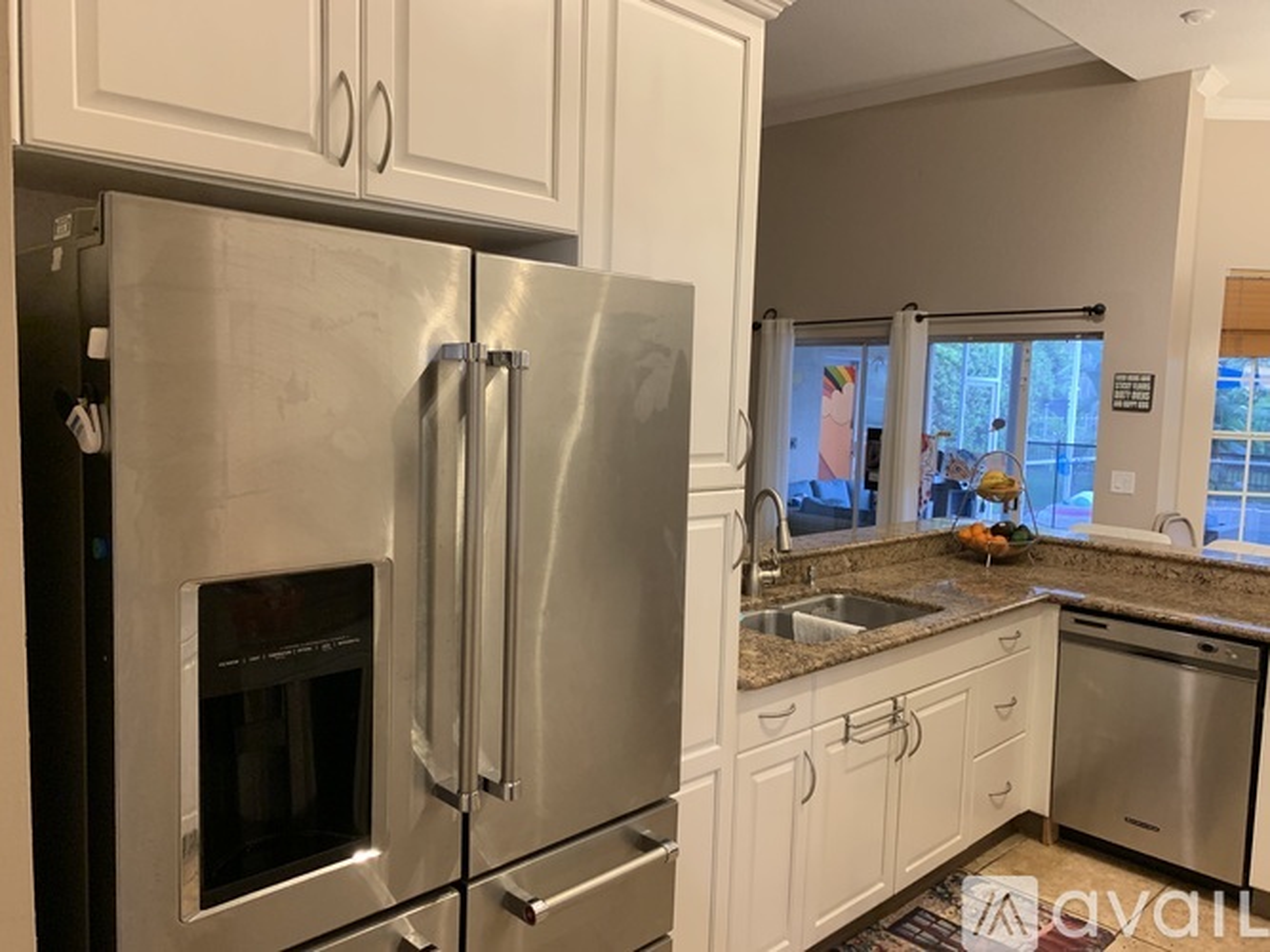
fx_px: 954
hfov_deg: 67.3
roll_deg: -1.8
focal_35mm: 26
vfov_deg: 53.0
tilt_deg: -3.3
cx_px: 635
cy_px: 476
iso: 250
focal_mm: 4.25
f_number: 1.8
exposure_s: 1/40
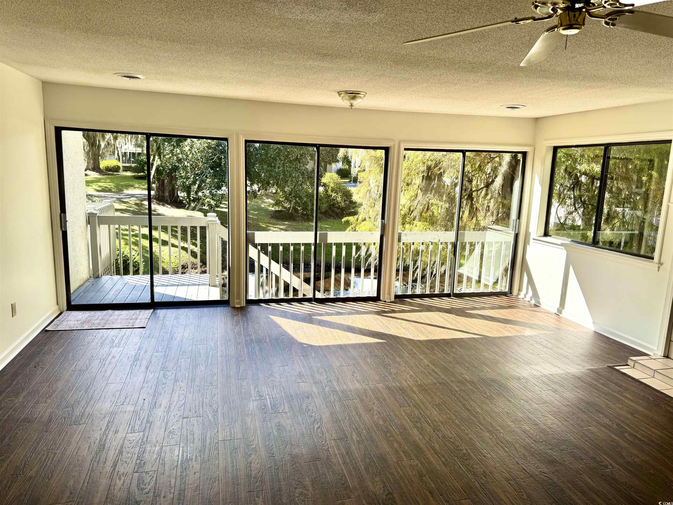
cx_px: 336
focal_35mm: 24
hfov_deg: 71.6
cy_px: 252
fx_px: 467
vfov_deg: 56.8
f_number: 1.78
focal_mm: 6.76
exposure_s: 1/747
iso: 80
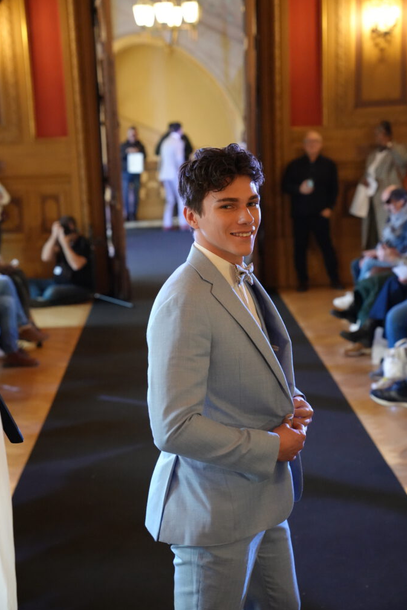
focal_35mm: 71
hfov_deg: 19.2
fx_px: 1204
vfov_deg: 28.5
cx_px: 204
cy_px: 307
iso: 6400
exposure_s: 1/160
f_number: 4
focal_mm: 70
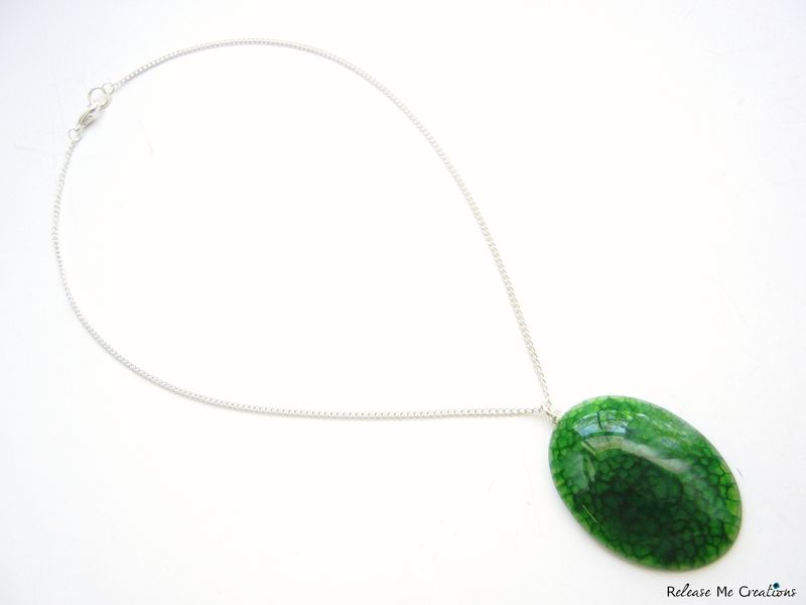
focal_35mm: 34
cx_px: 403
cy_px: 302
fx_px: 792
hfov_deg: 54.0
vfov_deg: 41.8
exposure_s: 1/30
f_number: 3.6
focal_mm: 6.2
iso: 225
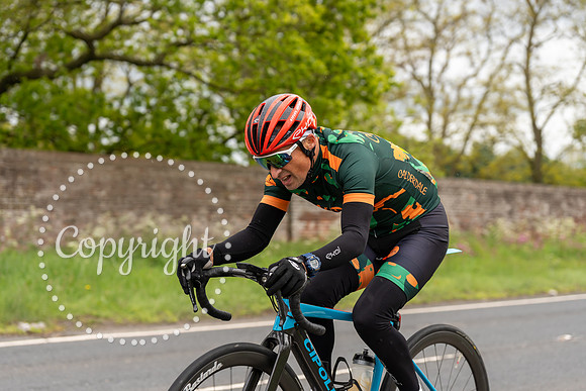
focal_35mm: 70
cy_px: 196
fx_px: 1140
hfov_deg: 28.8
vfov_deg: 19.5
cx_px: 293
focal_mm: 70
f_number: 3.5
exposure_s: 1/1000
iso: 320
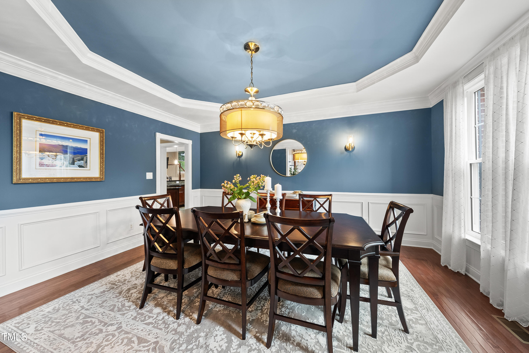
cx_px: 264
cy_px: 176
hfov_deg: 112.6
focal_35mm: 12
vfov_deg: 90.1
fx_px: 176
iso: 800
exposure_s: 1/4
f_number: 7.1
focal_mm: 12
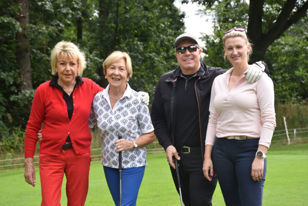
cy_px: 103
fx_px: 847
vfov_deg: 13.8
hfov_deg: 20.6
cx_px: 154
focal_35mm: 99
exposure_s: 1/250
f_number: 8
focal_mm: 66
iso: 220
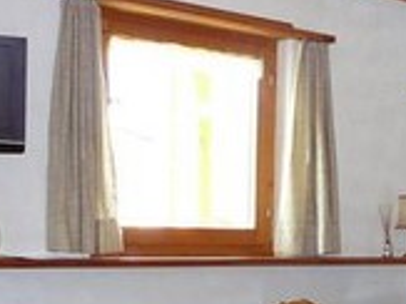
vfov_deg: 16.7
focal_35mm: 86
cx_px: 339
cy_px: 320
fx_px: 1008
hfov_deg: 22.4
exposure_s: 1/30
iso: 250
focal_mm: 5.2
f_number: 2.8
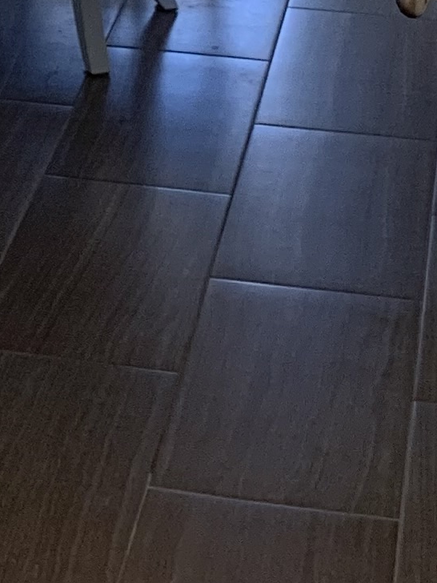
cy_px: -505
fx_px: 2424
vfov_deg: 12.4
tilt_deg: -7.5
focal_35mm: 144
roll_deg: +0.9
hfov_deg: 9.9
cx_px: -245
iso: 100
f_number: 1.8
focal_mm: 4.25
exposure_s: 1/121
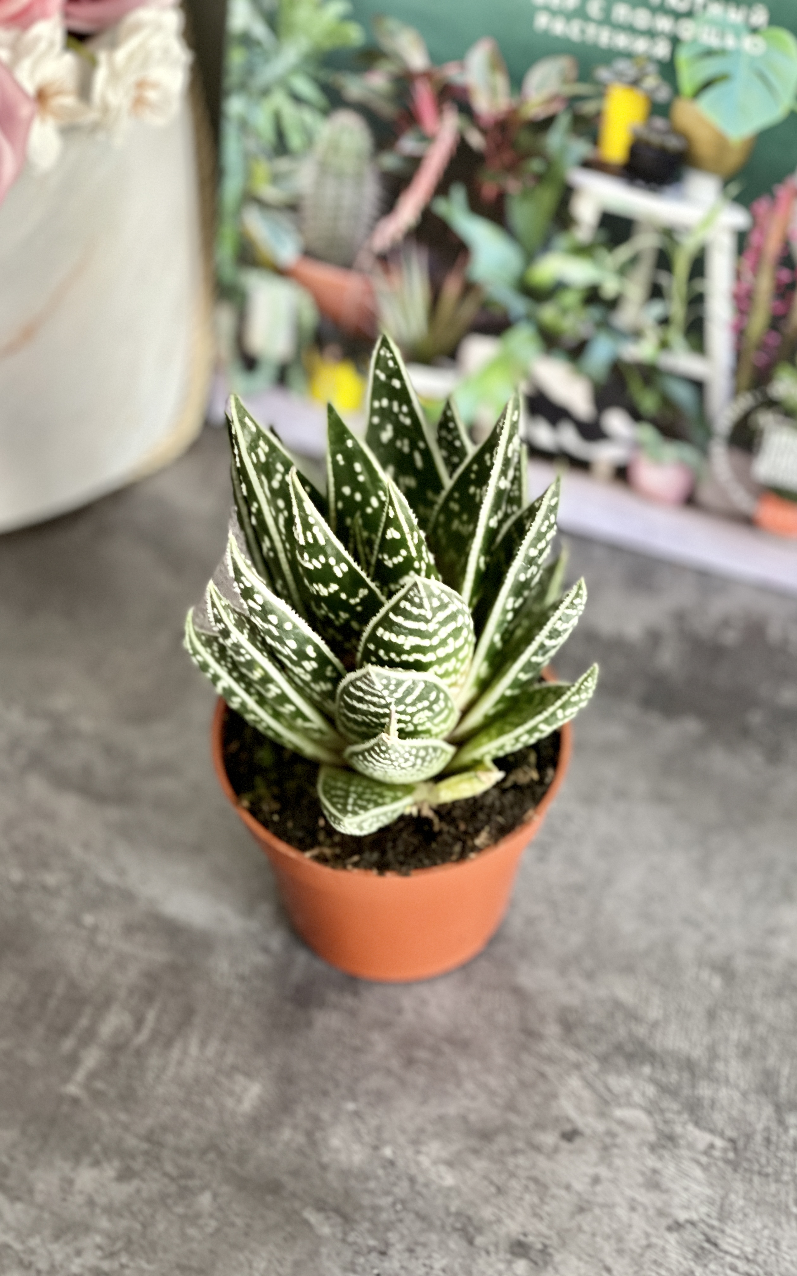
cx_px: 362
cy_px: 638
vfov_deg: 30.2
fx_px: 2363
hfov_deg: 19.1
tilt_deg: -48.2
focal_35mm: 68
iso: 250
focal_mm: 7.5
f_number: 2.2
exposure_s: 1/33
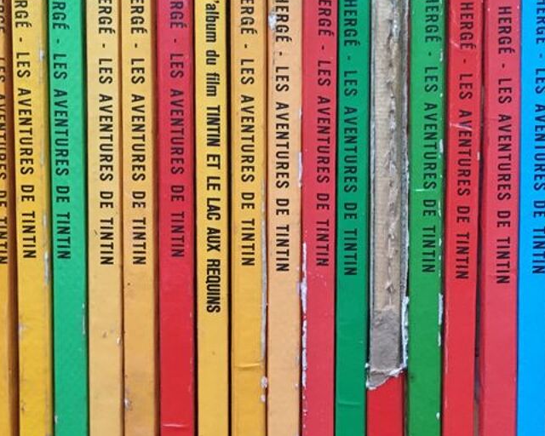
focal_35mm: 59
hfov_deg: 31.9
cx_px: 316
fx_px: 952
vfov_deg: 24.6
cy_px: 434
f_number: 2.2
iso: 200
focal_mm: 4.15
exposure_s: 1/17
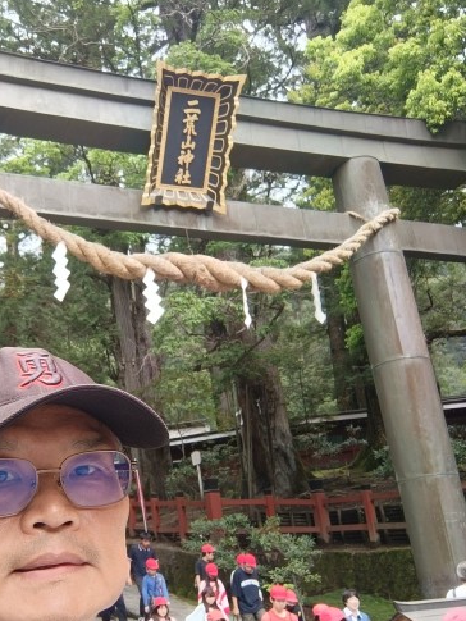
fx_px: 682
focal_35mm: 38
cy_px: 359
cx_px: 99
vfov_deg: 48.8
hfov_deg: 36.5
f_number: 2.45
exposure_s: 1/179
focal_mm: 3.24
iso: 58
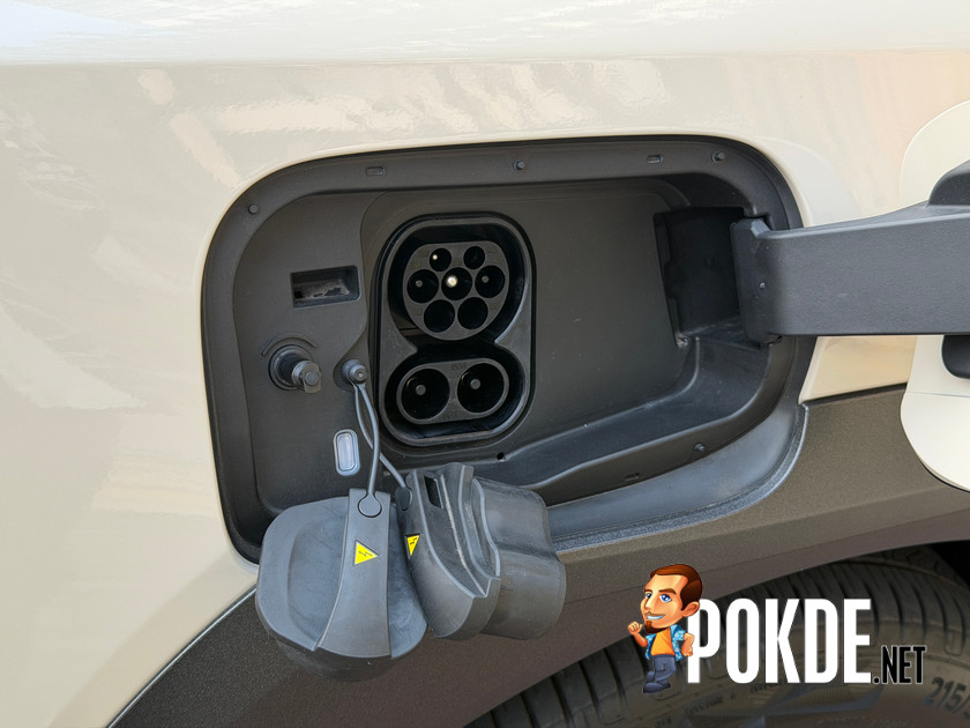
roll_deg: -7.8
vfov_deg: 30.3
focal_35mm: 48
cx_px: 485
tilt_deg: -33.4
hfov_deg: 39.7
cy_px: 364
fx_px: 1345
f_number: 1.78
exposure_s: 1/177
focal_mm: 6.76
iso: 50
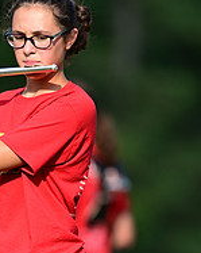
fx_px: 6523
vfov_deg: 2.2
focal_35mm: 875
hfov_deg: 1.8
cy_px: 222
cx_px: 33
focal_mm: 300
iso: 160
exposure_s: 1/2000
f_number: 2.8
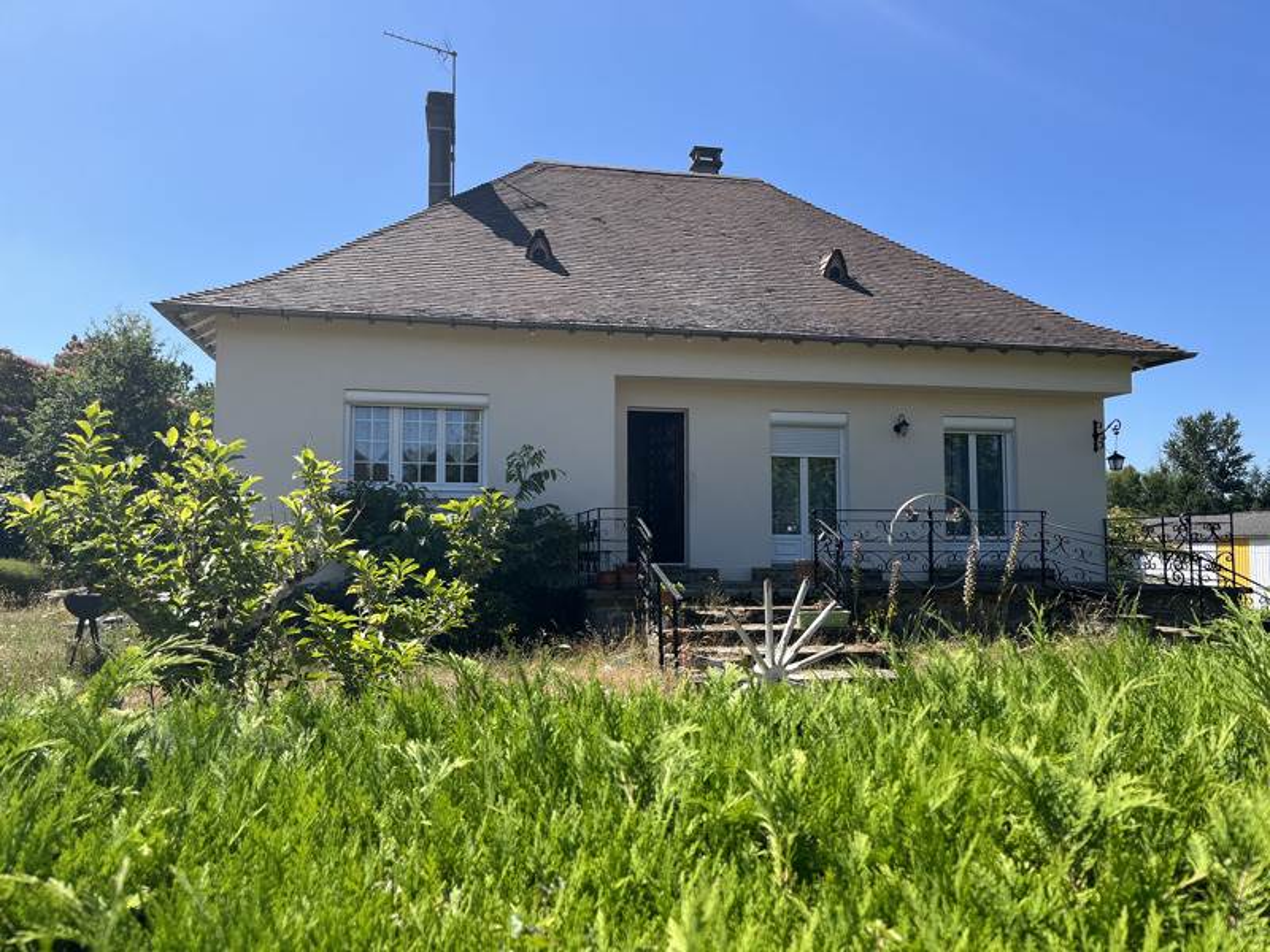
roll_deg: -0.4
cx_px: 635
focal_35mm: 26
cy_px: 476
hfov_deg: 67.3
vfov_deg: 53.1
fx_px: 954
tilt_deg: +3.5
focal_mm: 5.1
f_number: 1.6
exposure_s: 1/2268
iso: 50
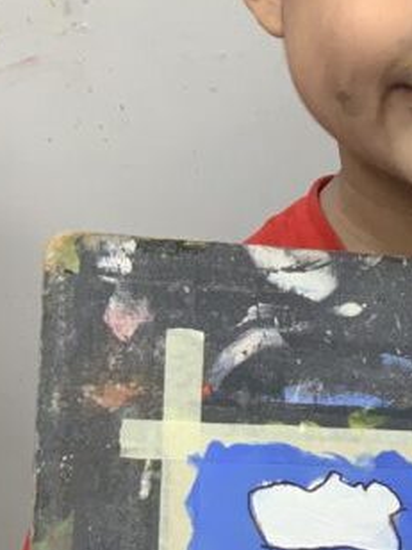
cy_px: 471
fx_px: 2682
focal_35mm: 169
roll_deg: +1.6
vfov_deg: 11.6
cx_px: 389
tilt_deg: -25.4
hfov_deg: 8.7
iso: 100
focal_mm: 6
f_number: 2.4
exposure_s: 1/100
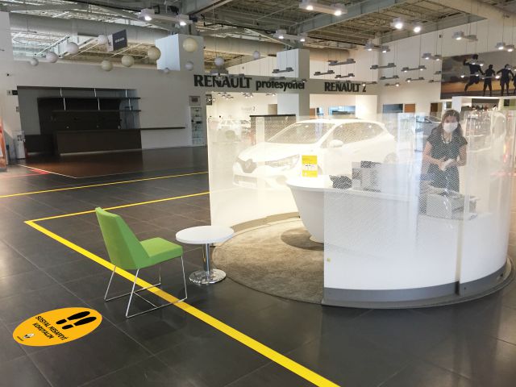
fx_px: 432
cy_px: 194
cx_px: 258
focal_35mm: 29
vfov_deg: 48.2
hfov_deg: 61.7
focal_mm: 4.15
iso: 160
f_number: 2.2
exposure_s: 1/33
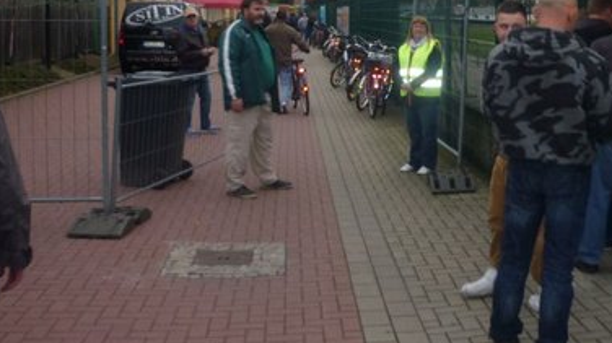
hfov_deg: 40.0
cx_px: 417
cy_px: 59
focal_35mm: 51
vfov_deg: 23.1
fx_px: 827
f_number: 2.8
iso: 80
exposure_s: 1/30
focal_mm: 5.5
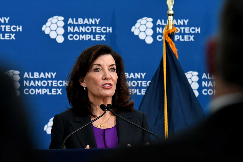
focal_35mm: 278
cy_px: 81
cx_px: 122
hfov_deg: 7.4
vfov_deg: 5.0
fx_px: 1873
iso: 3200
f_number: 6.3
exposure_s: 1/400
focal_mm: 185
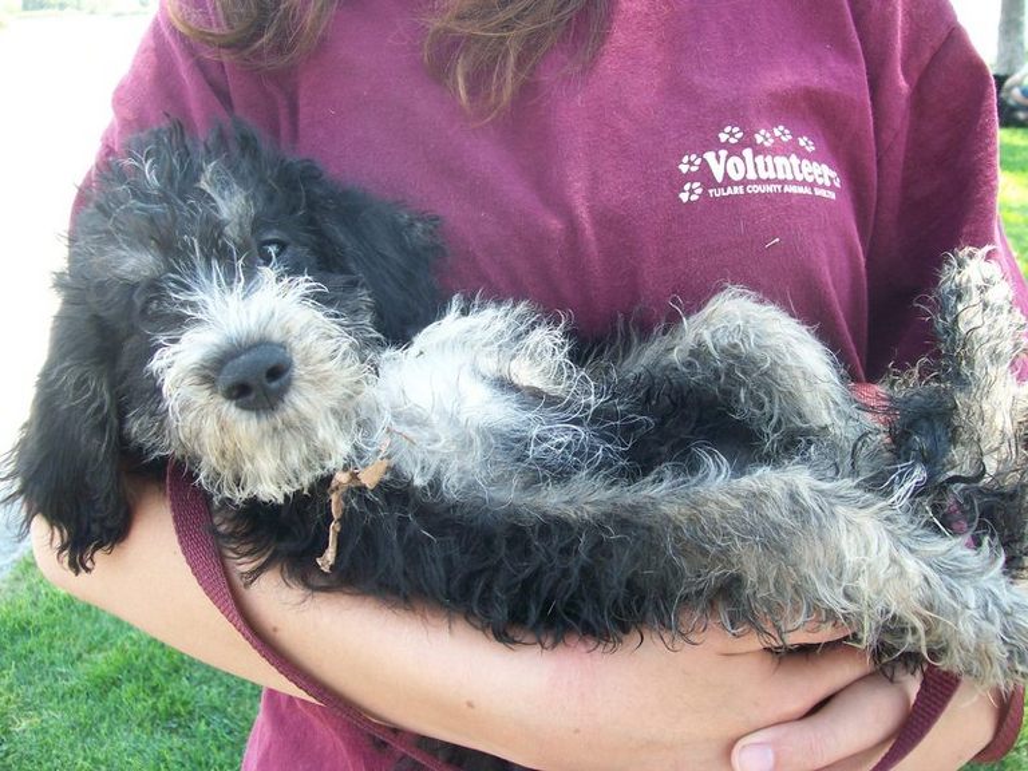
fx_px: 1069
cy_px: 386
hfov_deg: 51.4
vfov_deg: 39.7
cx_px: 514
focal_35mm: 36
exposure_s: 1/114
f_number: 2.7
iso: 80
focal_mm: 6
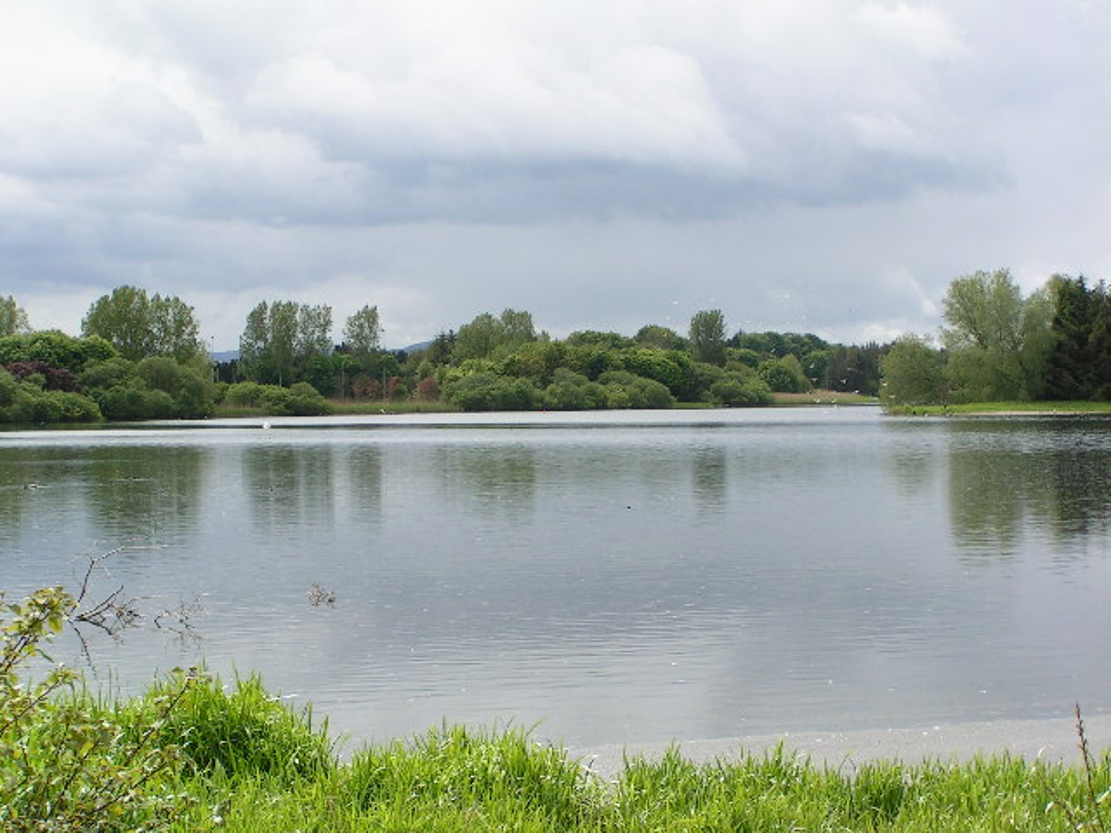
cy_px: 416
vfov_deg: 21.6
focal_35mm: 68
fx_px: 2182
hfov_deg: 28.6
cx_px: 556
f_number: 5
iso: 50
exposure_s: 1/320
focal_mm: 10.5
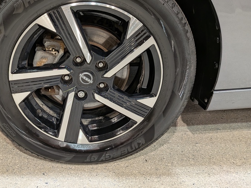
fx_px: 261
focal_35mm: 36
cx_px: 85
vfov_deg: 39.1
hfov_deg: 50.5
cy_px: 59
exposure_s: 1/24
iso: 32
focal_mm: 4.53
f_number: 1.7
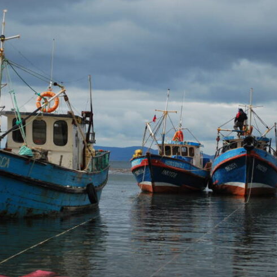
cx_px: 122
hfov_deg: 15.9
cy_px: 137
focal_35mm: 110
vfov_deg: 15.9
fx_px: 993
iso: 100
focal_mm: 55
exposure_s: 1/200
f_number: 5.6
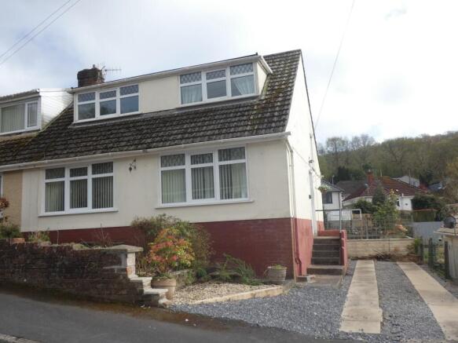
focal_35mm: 31
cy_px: 172
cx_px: 229
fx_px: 410
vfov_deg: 45.4
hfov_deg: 58.4
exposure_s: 1/640
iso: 80
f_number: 3.3
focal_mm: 5.5
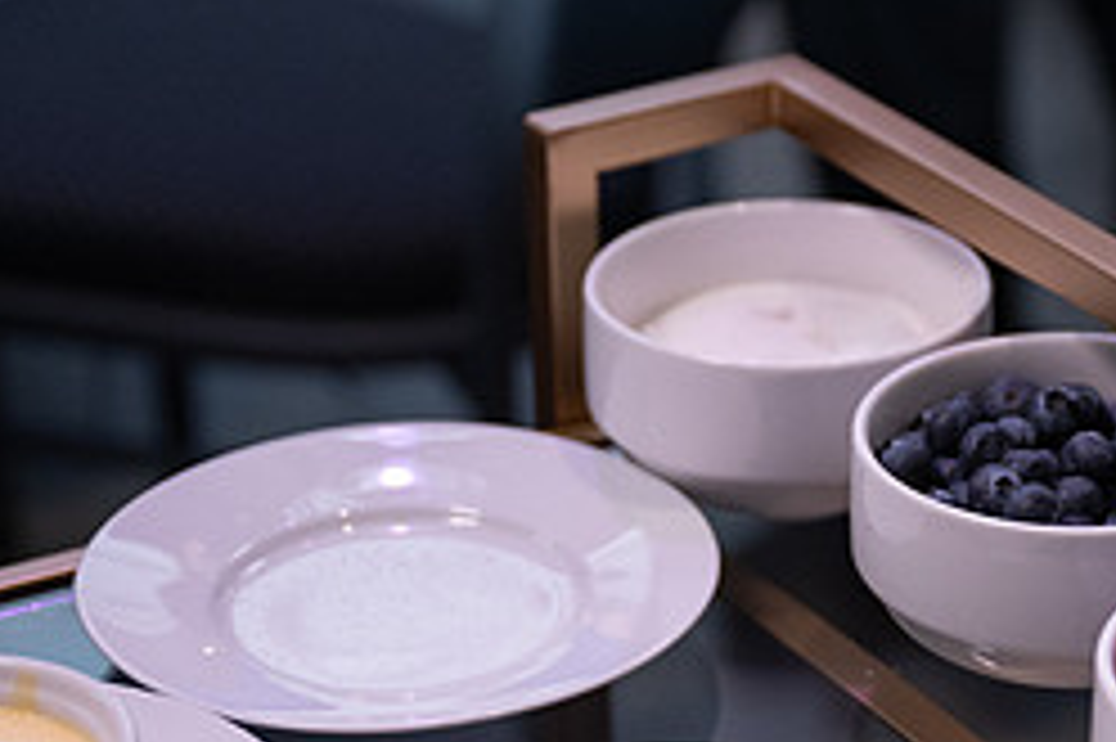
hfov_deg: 18.5
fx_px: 3408
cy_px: 681
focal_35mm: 110
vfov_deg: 12.3
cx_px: 819
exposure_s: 1/200
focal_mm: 47
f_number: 2.8
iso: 2500
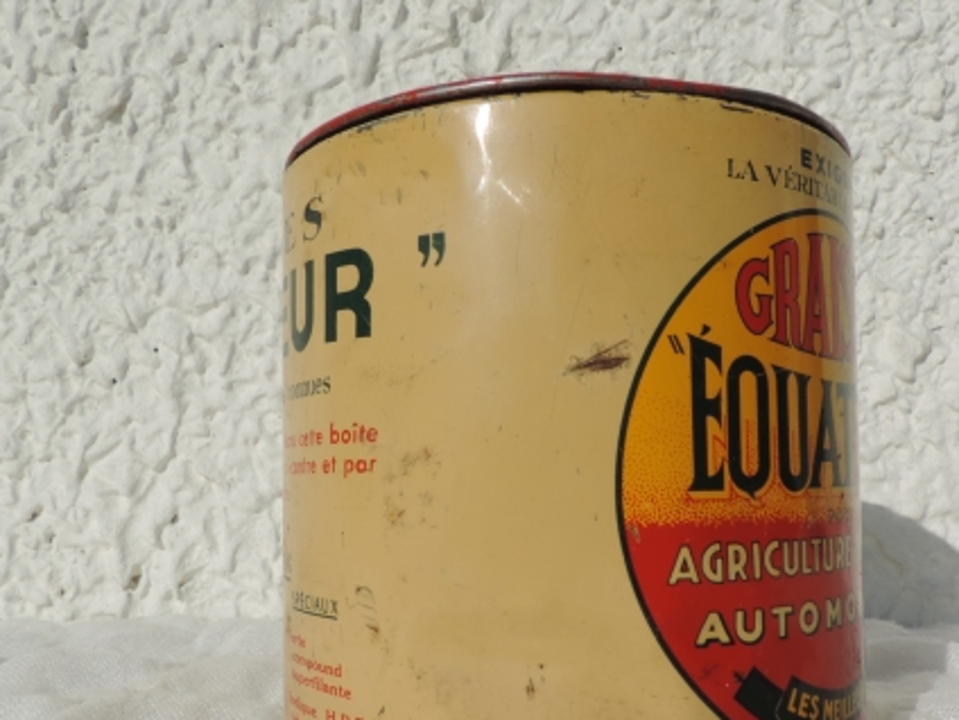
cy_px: 437
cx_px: 493
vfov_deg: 41.6
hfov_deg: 53.9
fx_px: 942
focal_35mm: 34
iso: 80
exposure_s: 1/1250
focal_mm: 4.3
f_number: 4.7
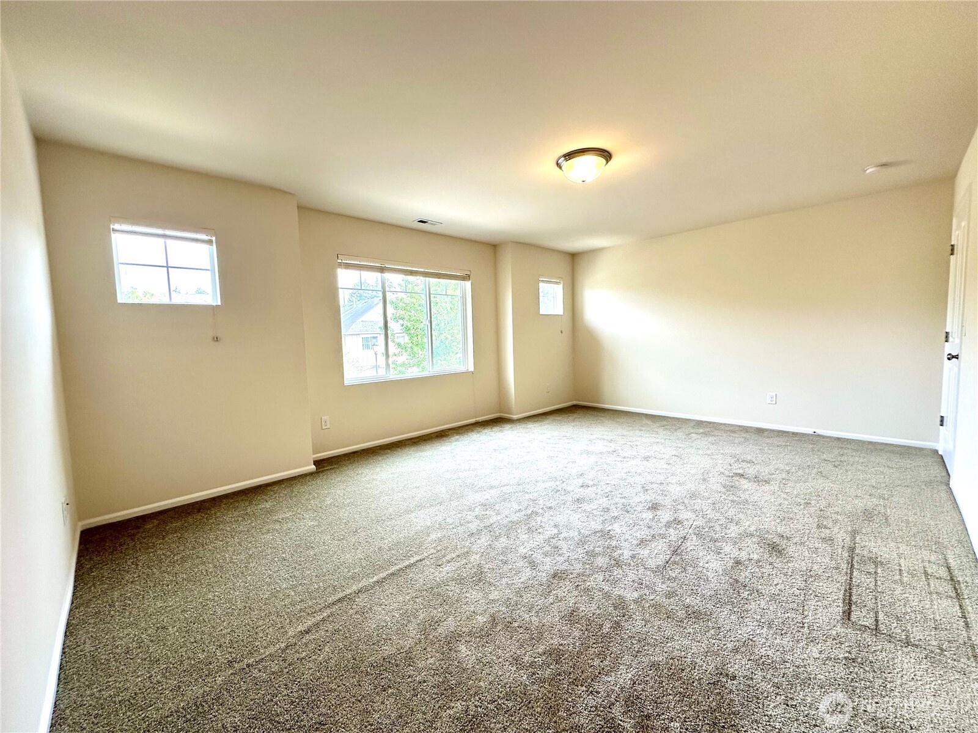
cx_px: 489
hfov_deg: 102.1
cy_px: 366
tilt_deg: -4.4
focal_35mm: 14
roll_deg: +1.6
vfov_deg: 85.7
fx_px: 396
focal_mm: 2.22
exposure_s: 1/120
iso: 80
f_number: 2.2
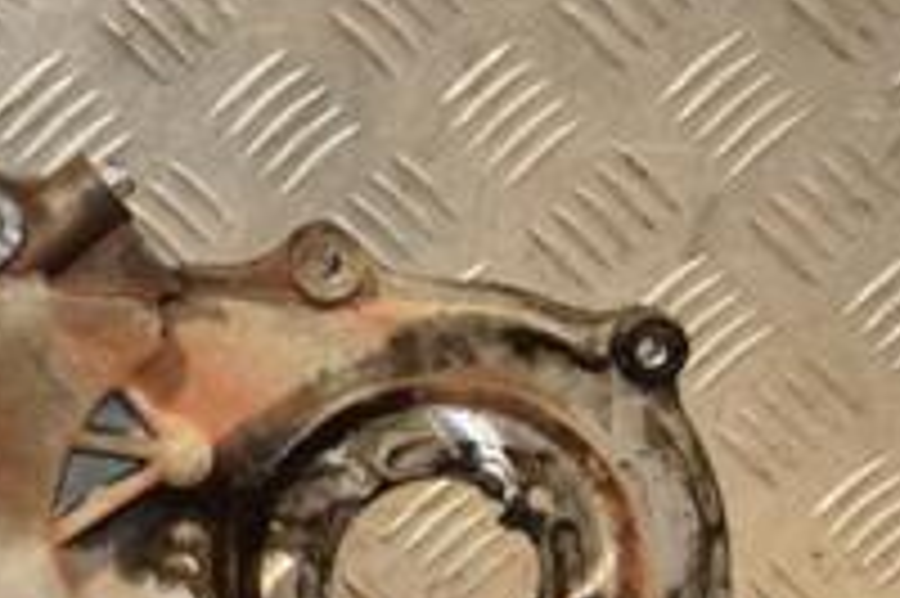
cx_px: -342
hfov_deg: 11.6
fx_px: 4271
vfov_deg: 8.0
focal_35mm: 171
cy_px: 481
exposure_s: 1/160
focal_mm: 38
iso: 800
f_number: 5
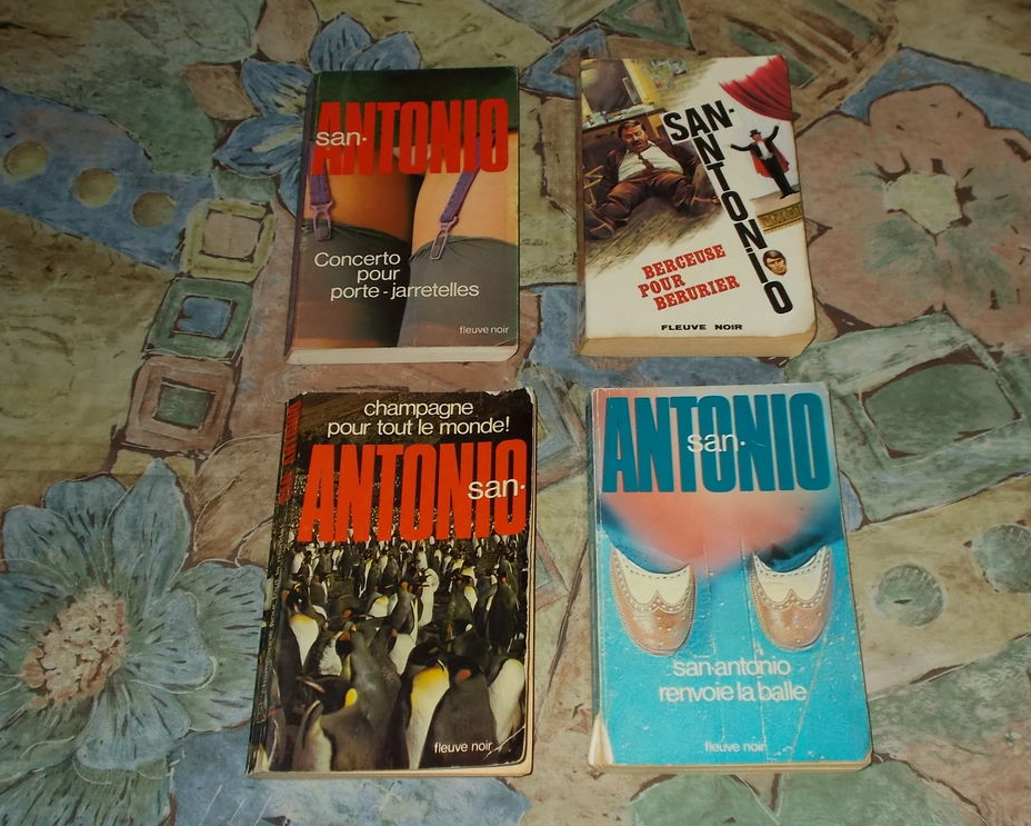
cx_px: 539
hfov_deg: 44.8
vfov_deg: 36.5
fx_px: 1251
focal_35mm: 41
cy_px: 415
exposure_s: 1/30
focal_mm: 6.9
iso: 200
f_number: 3.9
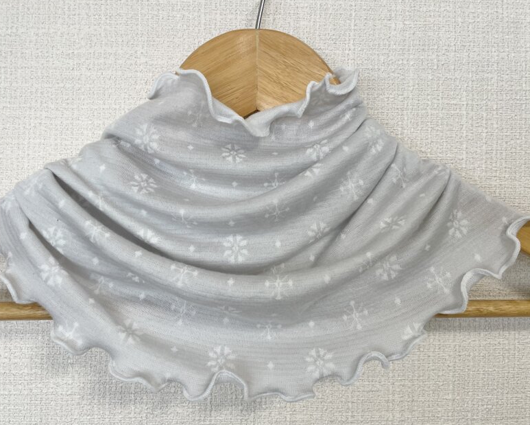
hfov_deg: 62.1
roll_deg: -0.6
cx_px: 249
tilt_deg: +1.9
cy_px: 213
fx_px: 439
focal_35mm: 28
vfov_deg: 51.6
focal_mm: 4.2
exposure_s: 1/121
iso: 50
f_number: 1.6
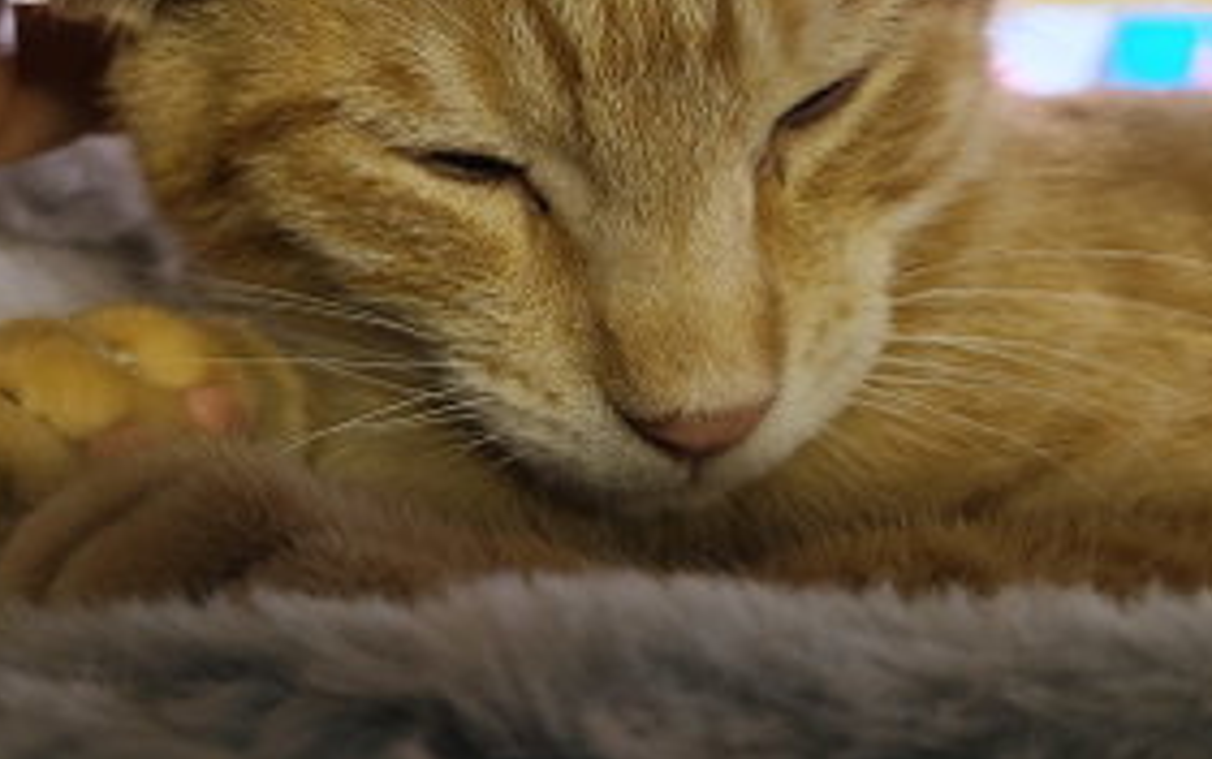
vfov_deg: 26.1
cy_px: 196
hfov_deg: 41.0
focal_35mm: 49
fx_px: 1619
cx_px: 595
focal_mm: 5.4
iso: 80
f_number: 1.8
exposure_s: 1/60
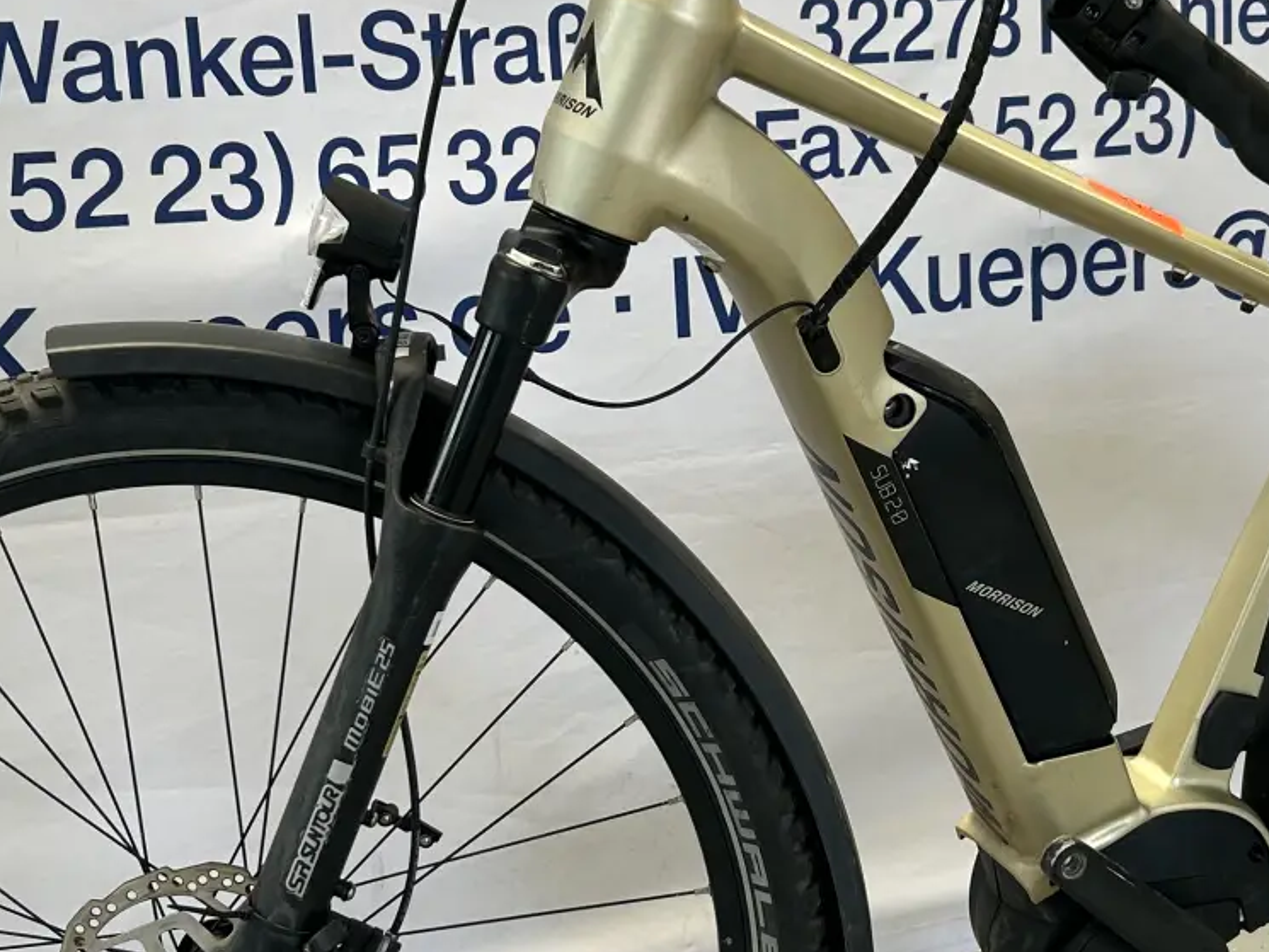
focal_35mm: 67
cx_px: 709
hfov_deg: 28.9
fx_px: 2457
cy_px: 642
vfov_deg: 21.8
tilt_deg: -12.5
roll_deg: +2.3
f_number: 1.5
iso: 40
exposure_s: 1/172
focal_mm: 5.7
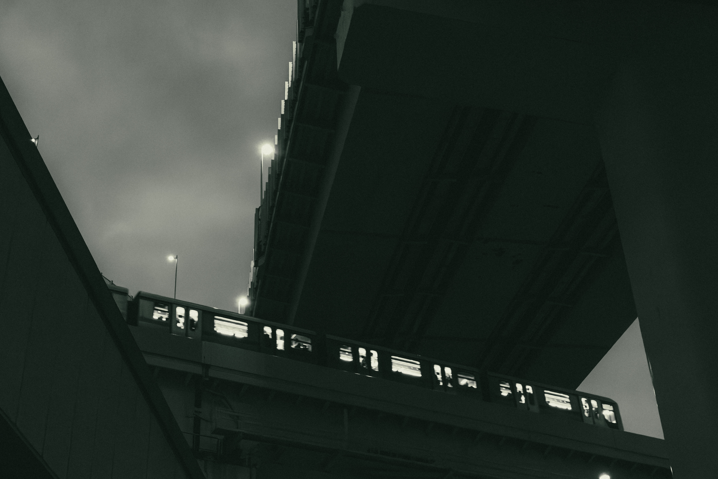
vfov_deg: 25.5
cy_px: 248
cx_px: 342
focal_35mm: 53
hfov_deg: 37.5
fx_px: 1057
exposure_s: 1/100
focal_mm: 26
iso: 16000
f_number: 4
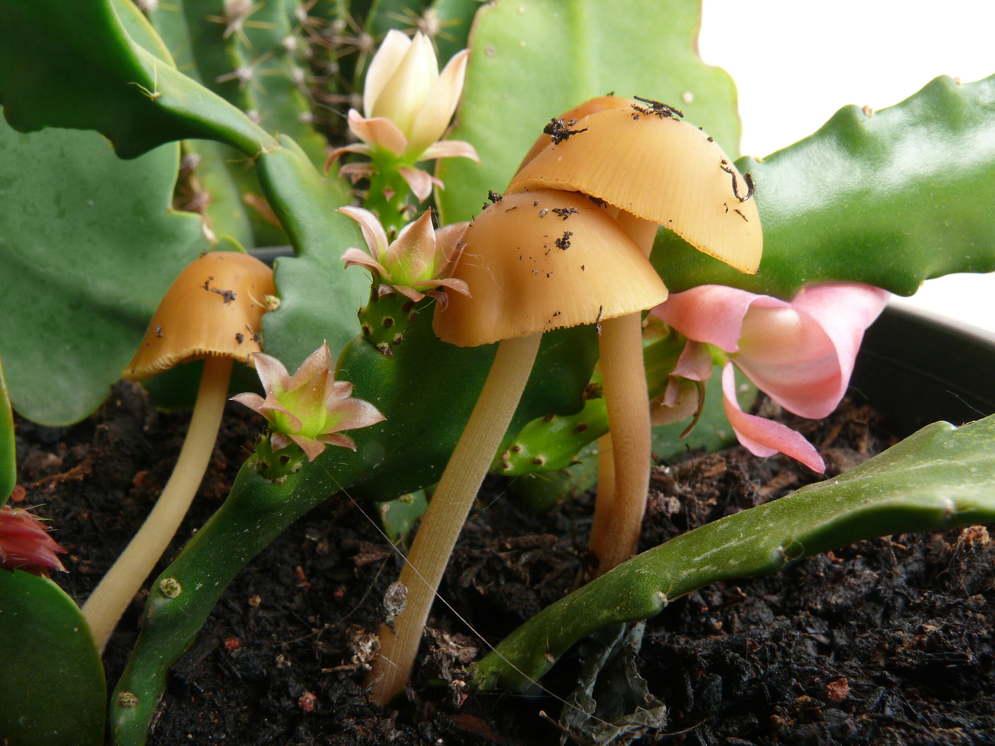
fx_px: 1006
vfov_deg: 40.7
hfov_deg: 52.6
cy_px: 373
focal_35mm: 35
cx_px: 498
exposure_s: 1/25
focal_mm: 7.4
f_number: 8
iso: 100
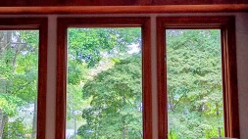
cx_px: 106
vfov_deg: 23.9
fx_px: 329
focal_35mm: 50
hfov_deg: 41.2
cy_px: 55
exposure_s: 1/60
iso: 638
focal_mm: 4.27
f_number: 1.8
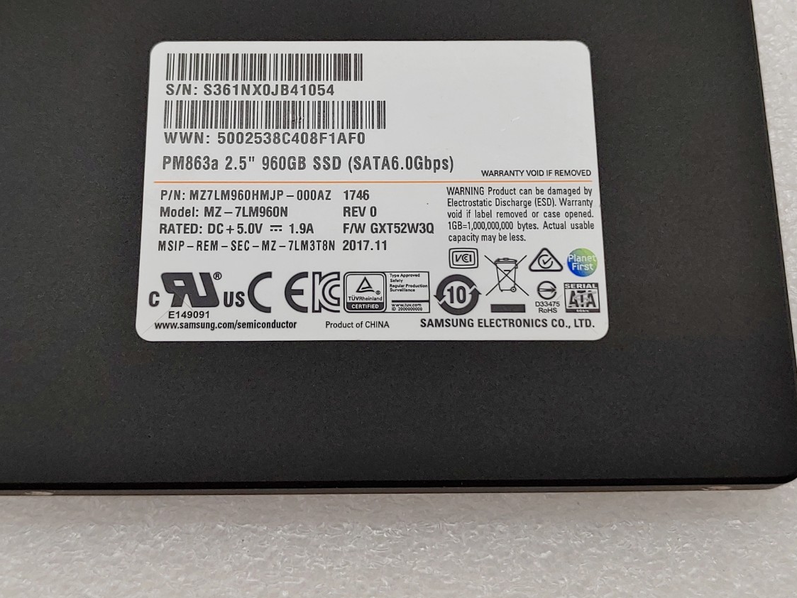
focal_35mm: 50
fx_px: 1151
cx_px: 351
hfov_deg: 38.1
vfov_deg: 29.0
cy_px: 246
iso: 50
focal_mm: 4.36
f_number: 1.8
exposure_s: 1/143
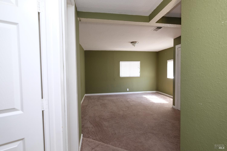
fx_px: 95
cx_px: 114
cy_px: 76
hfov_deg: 100.4
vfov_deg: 77.3
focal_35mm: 15
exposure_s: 1/3.1
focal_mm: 10
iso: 200
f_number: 4
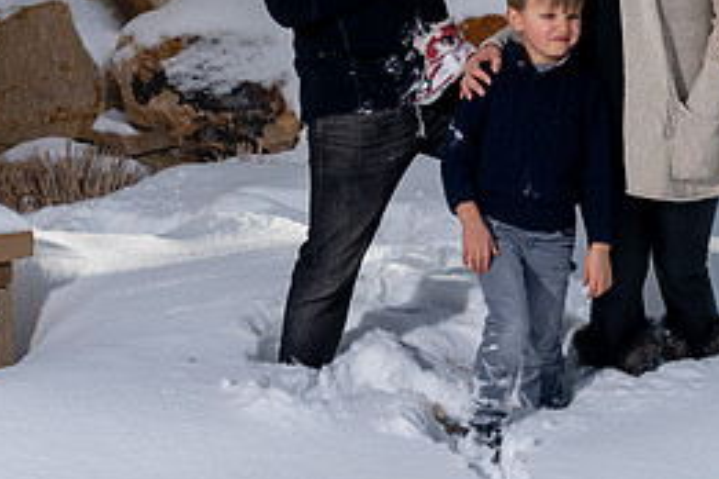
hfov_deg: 19.7
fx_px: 2057
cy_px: -164
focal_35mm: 103
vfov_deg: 12.8
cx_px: 540
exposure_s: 1/640
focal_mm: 35
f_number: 6.3
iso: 160
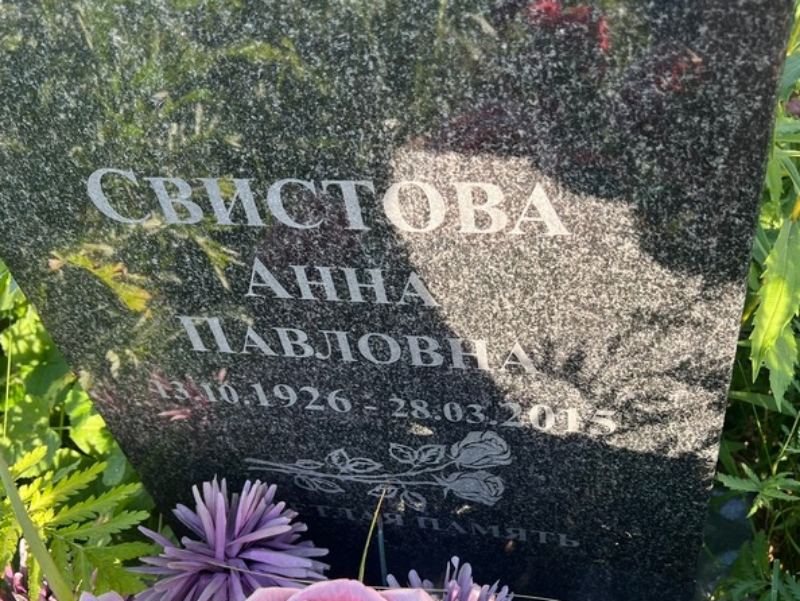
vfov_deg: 40.5
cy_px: 360
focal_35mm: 35
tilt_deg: -47.3
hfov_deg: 52.5
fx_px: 809
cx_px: 443
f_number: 1.5
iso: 40
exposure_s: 1/180
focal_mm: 5.7
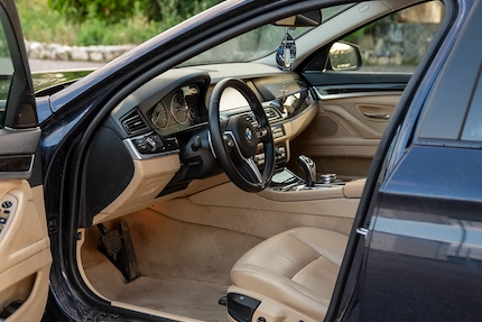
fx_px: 897
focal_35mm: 67
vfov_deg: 20.3
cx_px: 200
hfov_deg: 30.0
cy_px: 181
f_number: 2.8
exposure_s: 1/400
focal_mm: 48
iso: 640
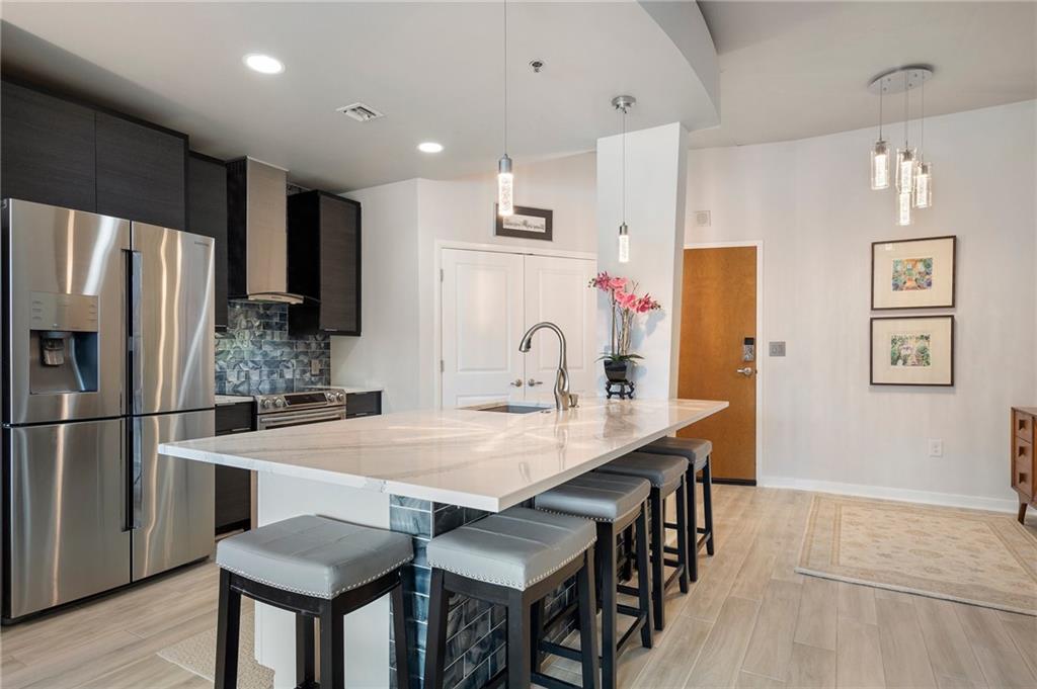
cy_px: 344
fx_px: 547
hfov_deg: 87.0
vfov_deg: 64.5
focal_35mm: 19
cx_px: 518
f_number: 8
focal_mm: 19
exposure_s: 1/30
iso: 640
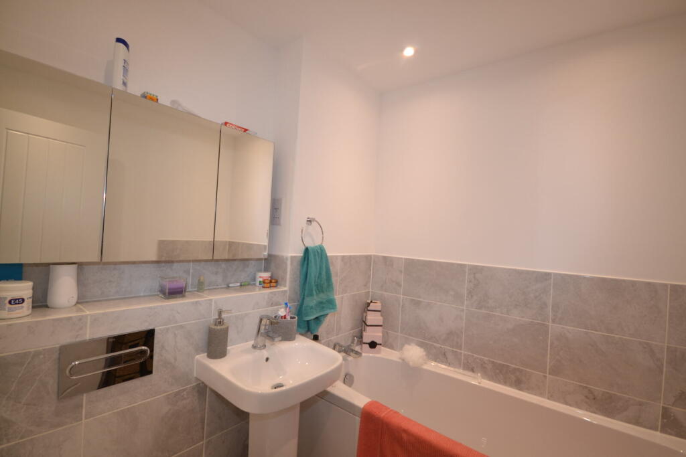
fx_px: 286
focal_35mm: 15
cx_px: 343
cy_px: 228
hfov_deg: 100.4
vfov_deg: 77.3
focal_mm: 10
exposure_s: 1/100
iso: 400
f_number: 5
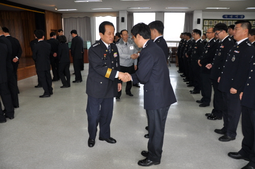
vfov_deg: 47.8
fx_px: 191
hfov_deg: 67.4
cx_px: 128
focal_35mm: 27
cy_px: 84
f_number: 3.5
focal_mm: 18
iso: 220
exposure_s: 1/200
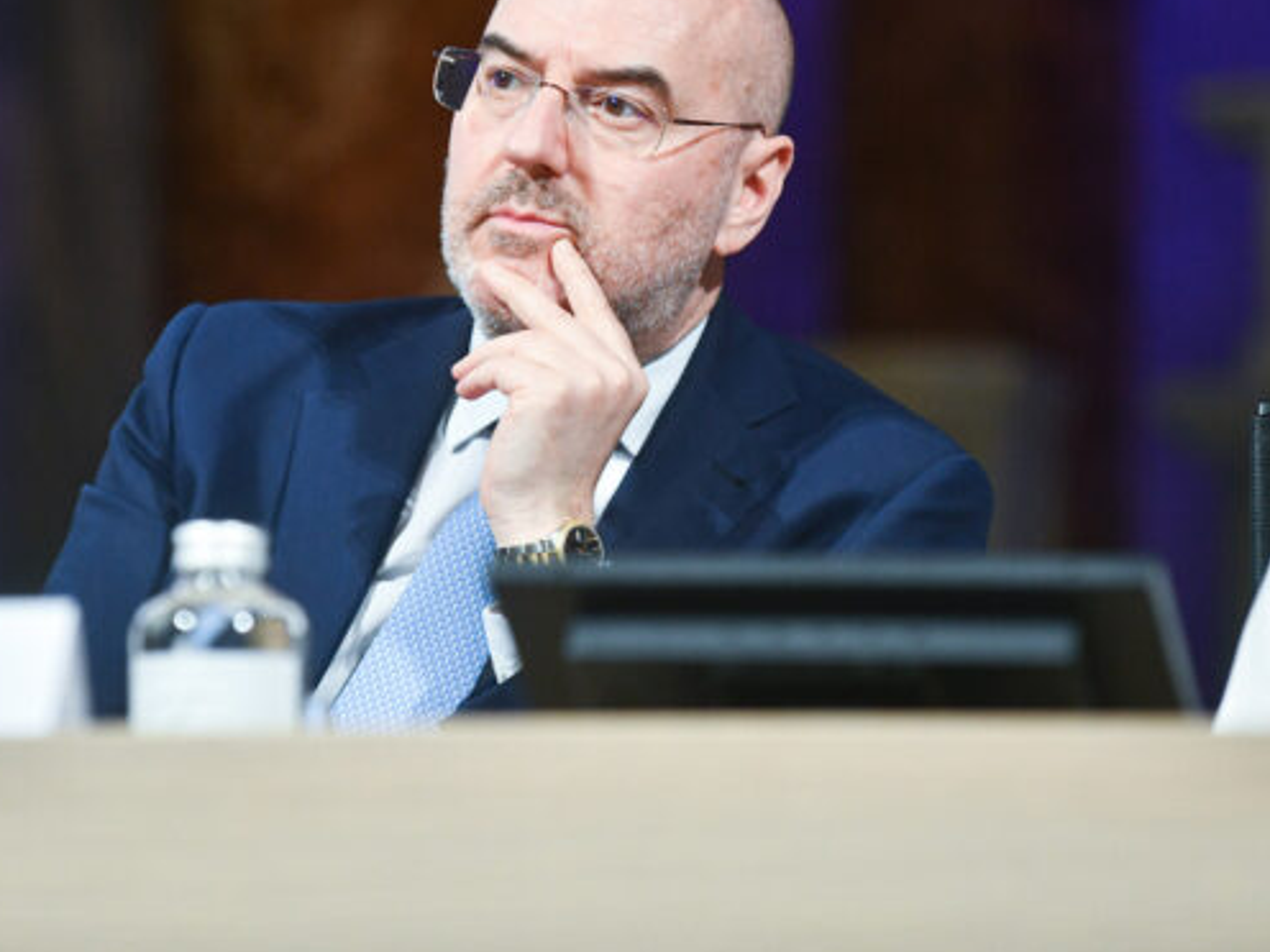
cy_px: 307
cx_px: 556
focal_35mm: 238
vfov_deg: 6.2
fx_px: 8732
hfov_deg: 8.3
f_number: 4
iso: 1250
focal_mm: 160
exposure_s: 1/320
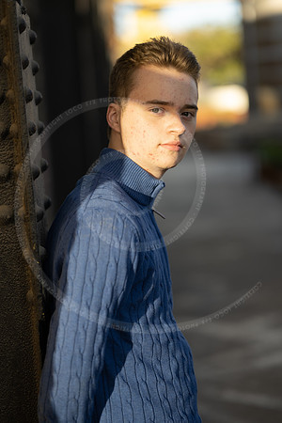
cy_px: 212
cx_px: 141
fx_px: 999
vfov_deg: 23.9
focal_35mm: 85
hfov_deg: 16.1
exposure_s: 1/800
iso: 100
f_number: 1.8
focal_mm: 85
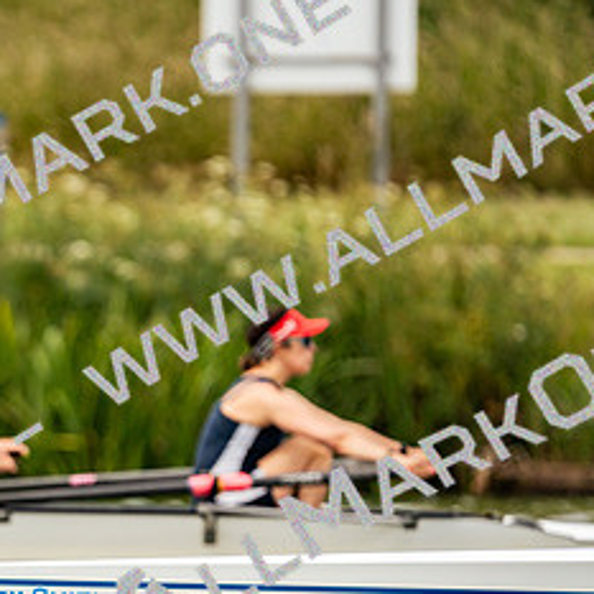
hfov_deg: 1.4
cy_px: 447
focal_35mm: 1270
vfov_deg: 1.4
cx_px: -102
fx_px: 24656
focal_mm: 600
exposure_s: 1/2000
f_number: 6.3
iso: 250
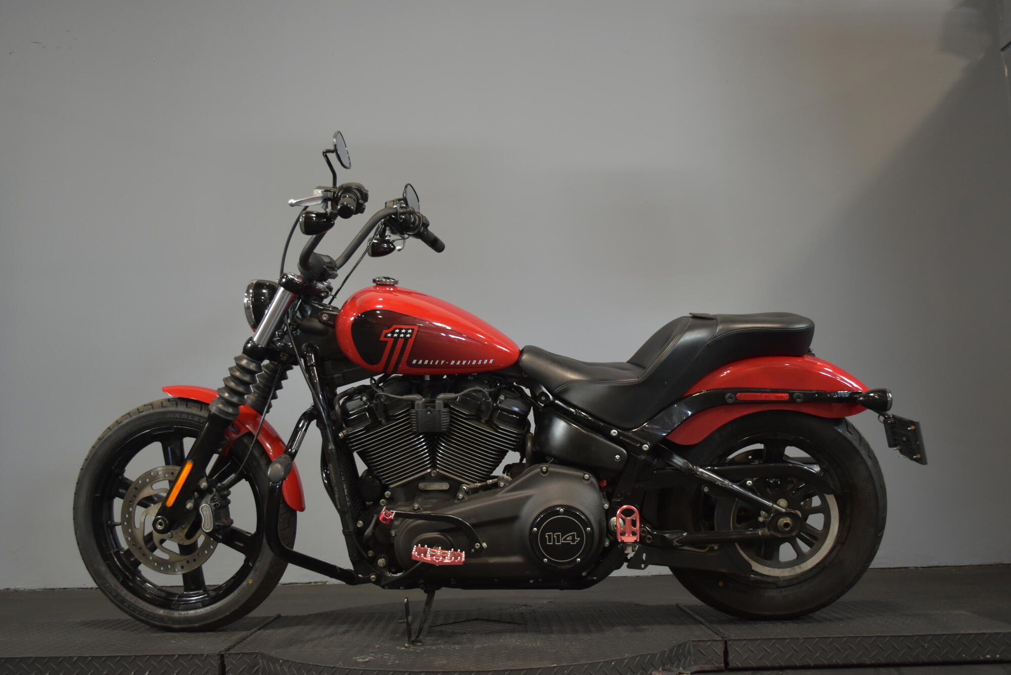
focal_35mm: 33
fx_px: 927
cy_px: 338
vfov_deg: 40.0
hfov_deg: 57.2
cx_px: 506
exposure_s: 1/30
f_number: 4
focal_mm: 22
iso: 800
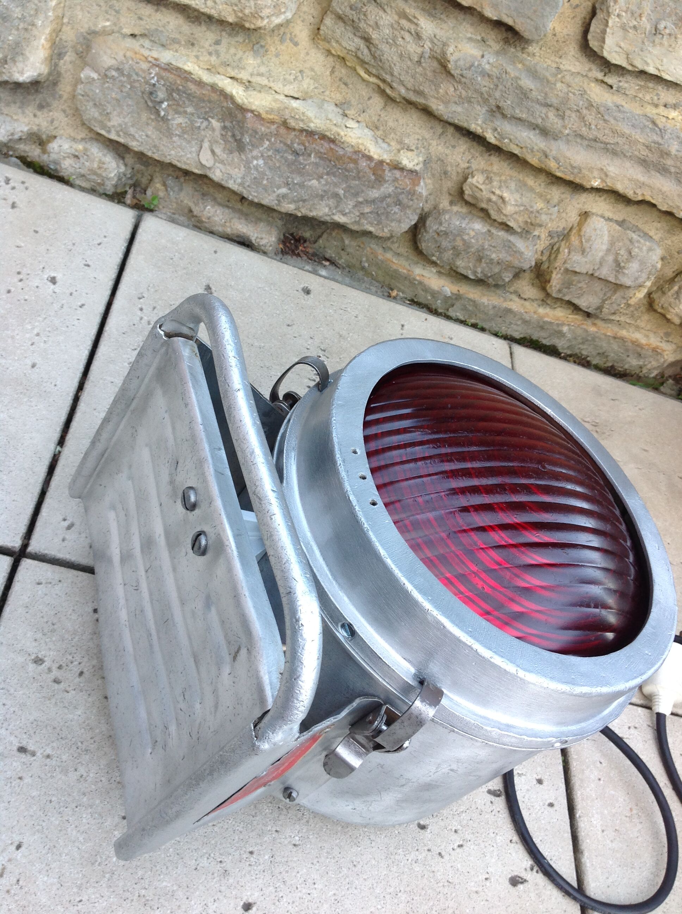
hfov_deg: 40.6
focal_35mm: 35
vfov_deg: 52.7
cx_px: 341
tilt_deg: -45.4
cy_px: 457
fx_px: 922
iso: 50
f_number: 2.4
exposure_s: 1/30
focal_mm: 4.28
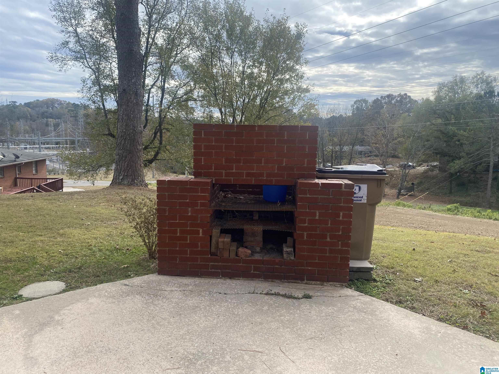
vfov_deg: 53.1
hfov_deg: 67.3
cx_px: 250
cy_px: 187
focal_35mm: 26
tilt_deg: -8.8
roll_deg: -1.6
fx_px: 375
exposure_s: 1/1464
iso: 32
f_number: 1.8
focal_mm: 4.25
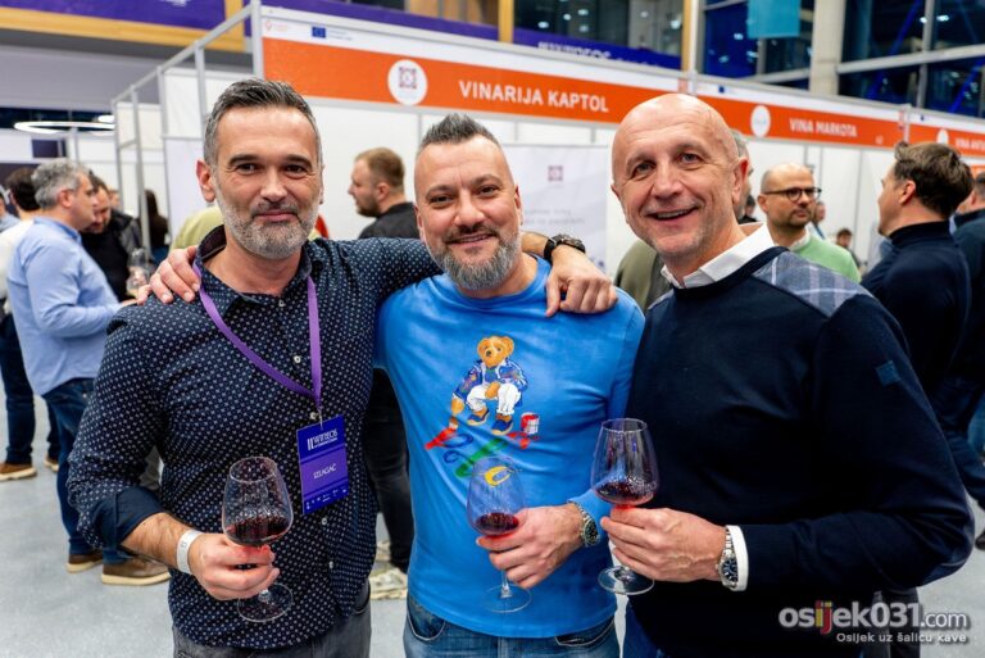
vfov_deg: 48.0
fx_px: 739
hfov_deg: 67.4
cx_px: 492
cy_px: 329
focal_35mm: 27
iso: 1250
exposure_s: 1/160
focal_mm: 27
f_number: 2.8
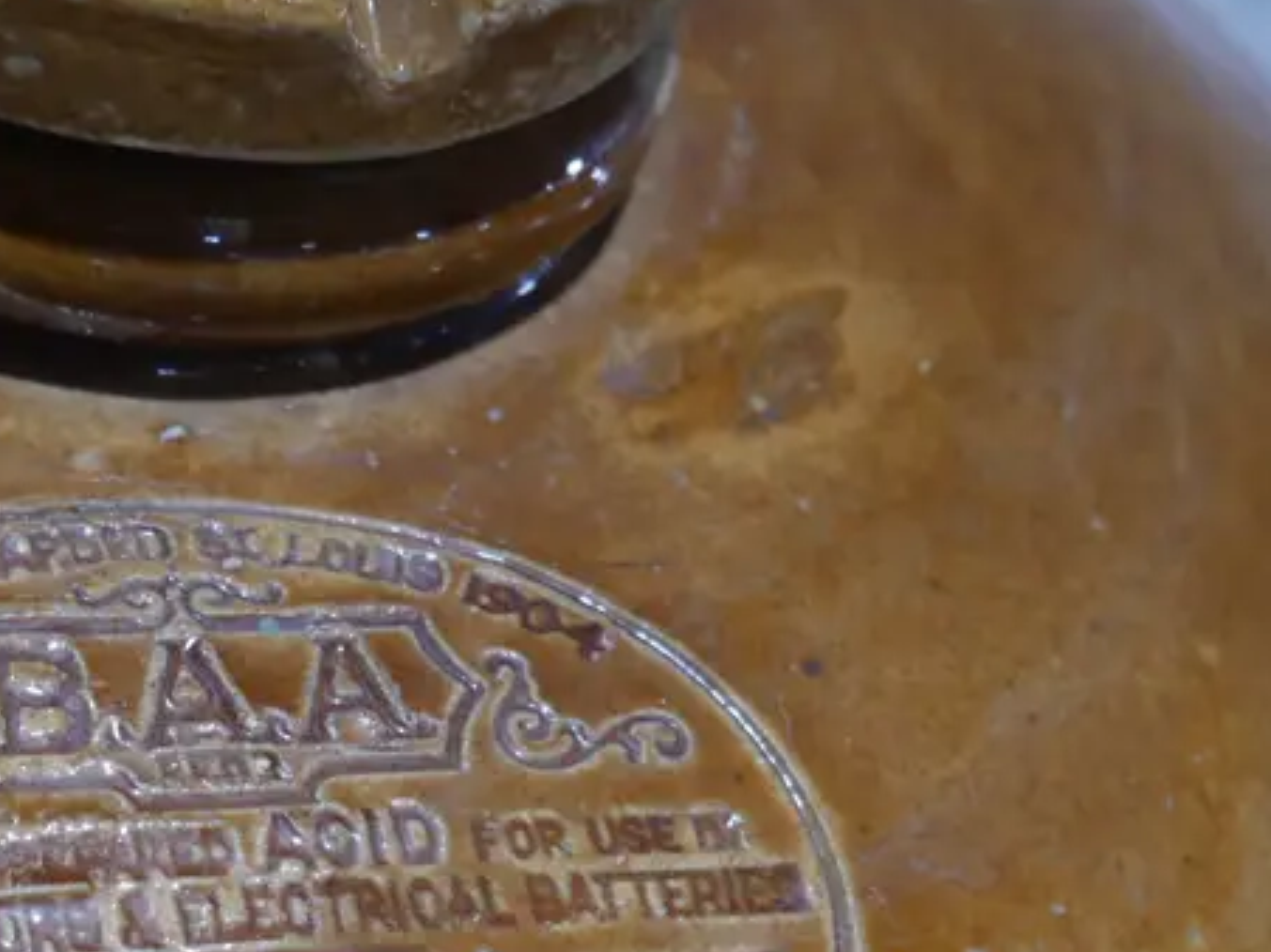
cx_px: 302
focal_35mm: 100
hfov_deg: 19.5
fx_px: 3671
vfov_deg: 14.5
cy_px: 966
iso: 1000
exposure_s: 1/60
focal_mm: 22
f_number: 4.7
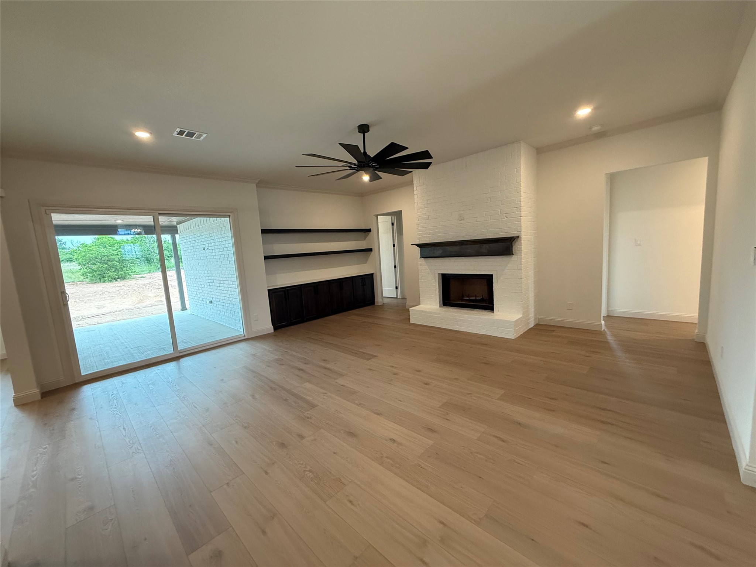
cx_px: 378
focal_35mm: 14
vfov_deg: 85.7
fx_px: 306
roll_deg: +3.2
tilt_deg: -5.2
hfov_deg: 102.1
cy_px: 284
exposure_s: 1/120
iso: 400
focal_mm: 2.22
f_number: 2.2
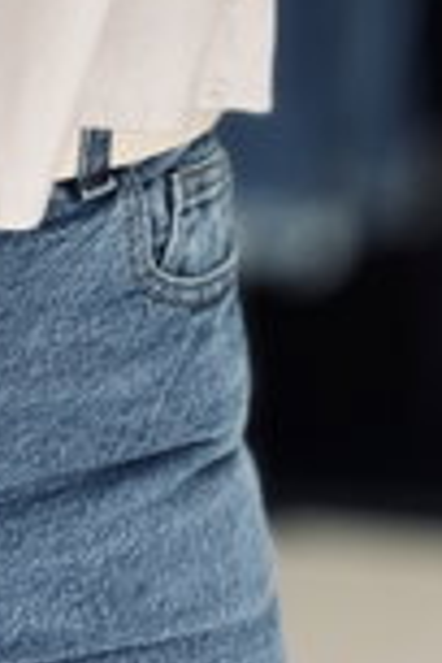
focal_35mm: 109
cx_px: -169
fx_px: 2007
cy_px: -292
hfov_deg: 12.1
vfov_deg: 17.2
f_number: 1.9
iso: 80
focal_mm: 2.71
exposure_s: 1/121
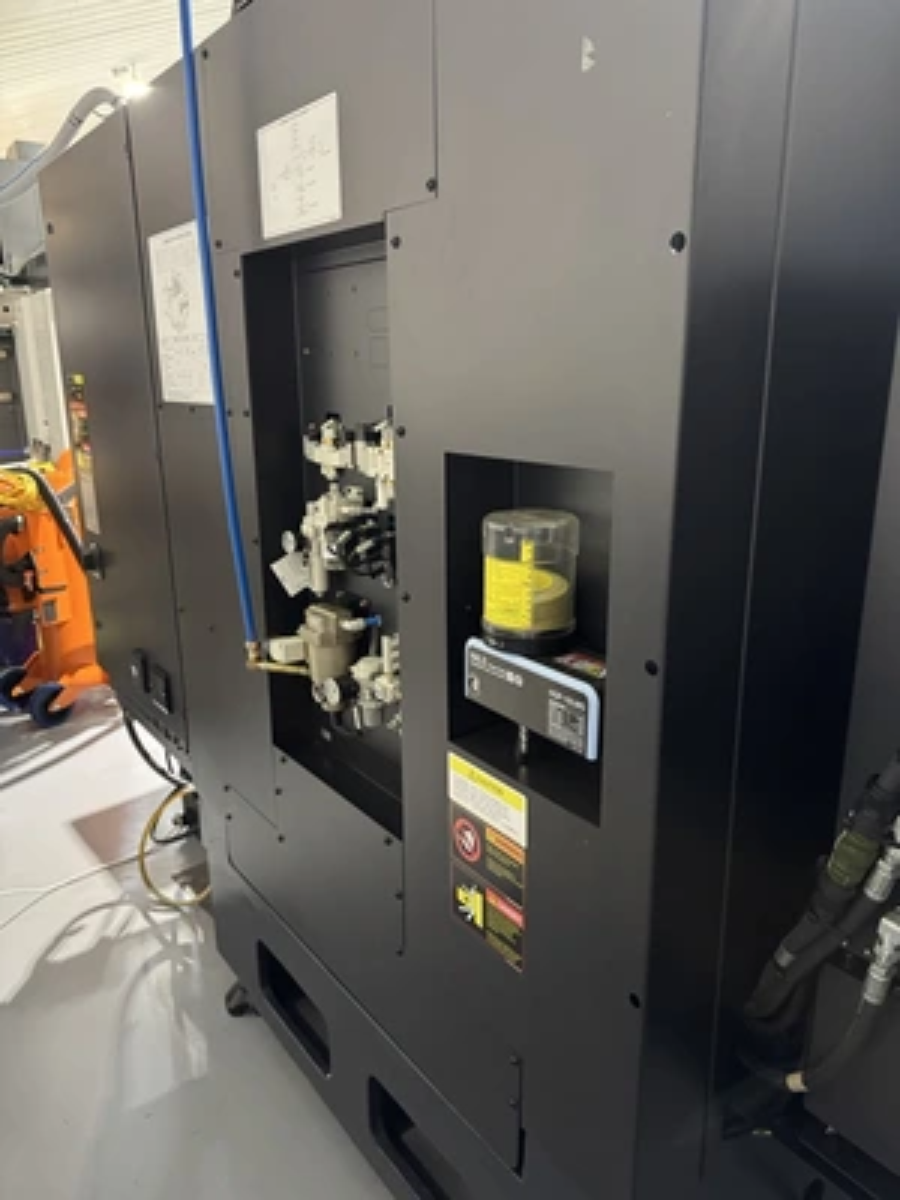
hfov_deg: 56.8
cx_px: 450
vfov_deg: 71.6
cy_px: 600
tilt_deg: -15.8
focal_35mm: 24
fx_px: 832
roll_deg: +1.0
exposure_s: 1/40
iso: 800
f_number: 1.78
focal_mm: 6.76
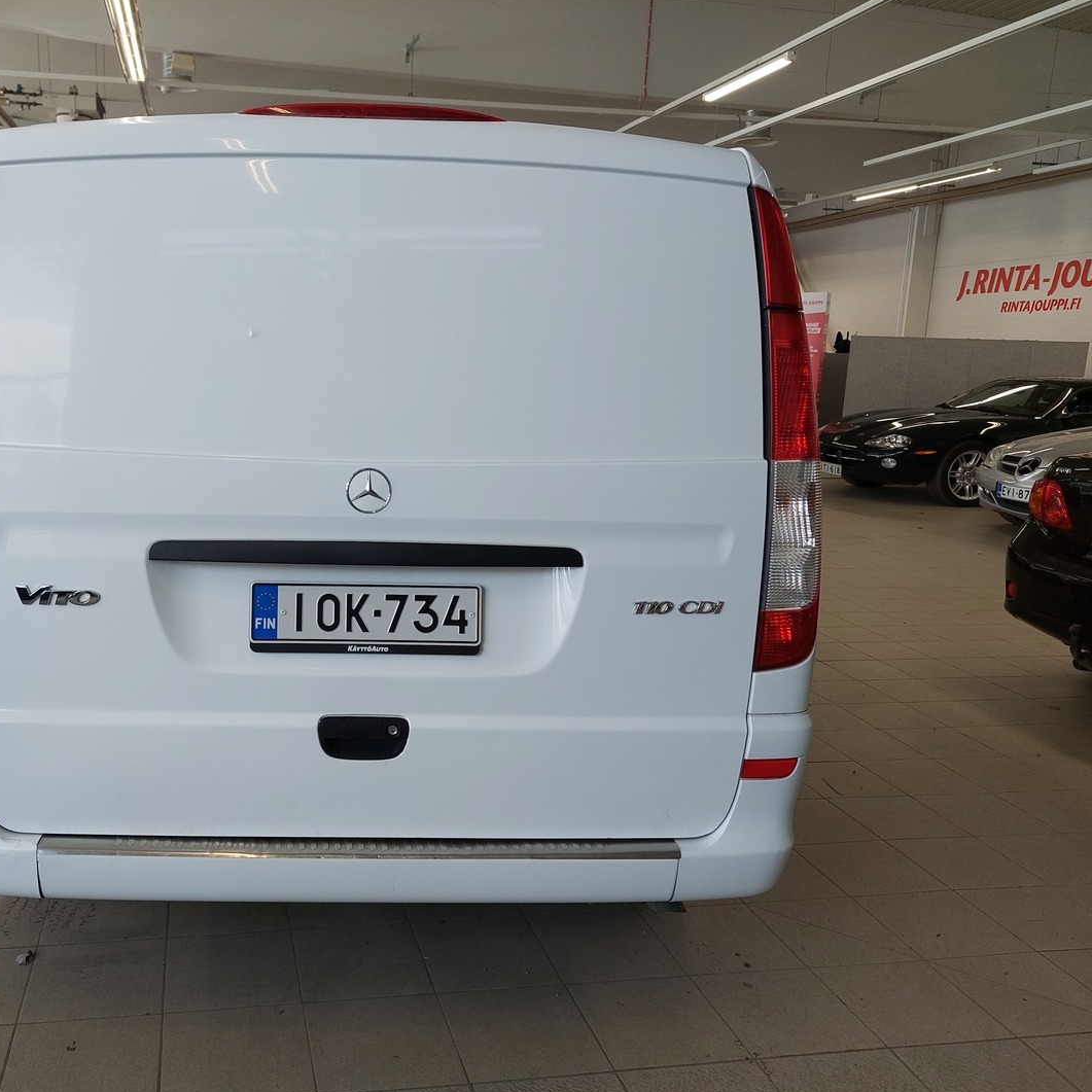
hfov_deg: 53.0
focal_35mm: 30
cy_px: 550
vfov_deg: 54.0
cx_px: 368
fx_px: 1071
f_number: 1.8
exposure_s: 1/102
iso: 40
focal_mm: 5.23
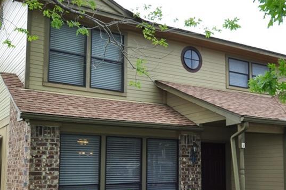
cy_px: 134
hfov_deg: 42.6
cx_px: 170
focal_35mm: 46
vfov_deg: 28.8
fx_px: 365
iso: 200
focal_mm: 16
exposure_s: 1/200
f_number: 7.1
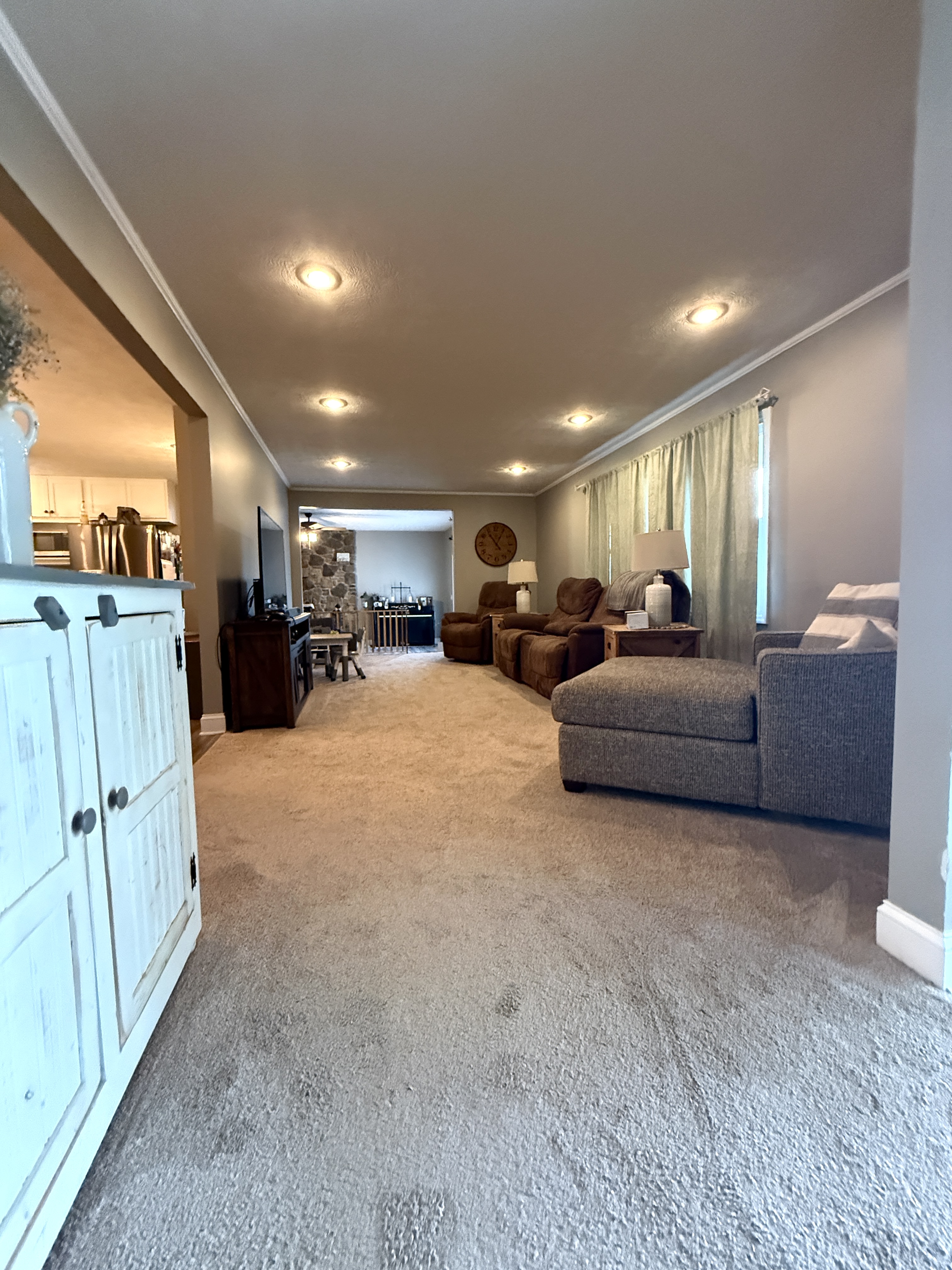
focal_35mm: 14
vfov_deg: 102.1
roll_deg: +0.1
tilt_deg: -0.7
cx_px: 476
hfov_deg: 85.7
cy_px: 635
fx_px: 513
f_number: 2.2
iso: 1000
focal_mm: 2.22
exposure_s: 1/60
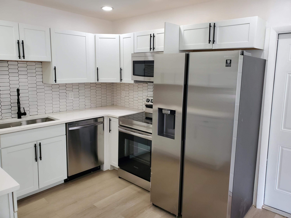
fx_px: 219
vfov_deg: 53.1
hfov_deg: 67.3
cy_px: 109
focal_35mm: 26
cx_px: 146
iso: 200
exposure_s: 1/120
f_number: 2.4
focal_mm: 4.3
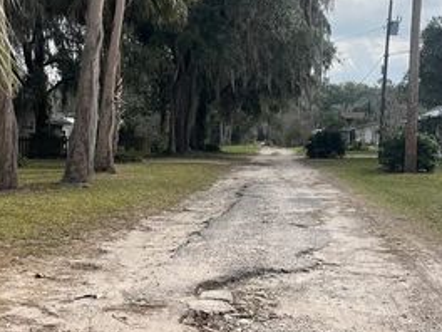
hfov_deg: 30.7
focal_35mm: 63
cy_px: 126
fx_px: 804
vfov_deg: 23.2
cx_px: 258
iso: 50
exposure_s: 1/2024
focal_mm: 5.1
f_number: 1.6
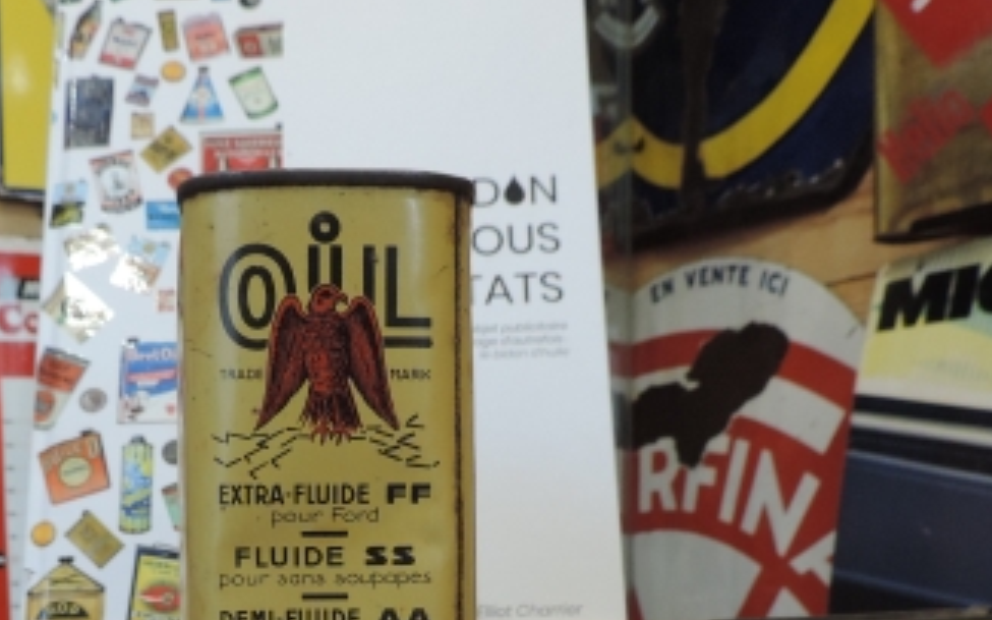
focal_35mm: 47
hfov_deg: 42.1
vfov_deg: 26.3
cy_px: 589
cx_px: 333
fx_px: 1270
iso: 400
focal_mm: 4.3
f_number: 3
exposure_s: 1/30
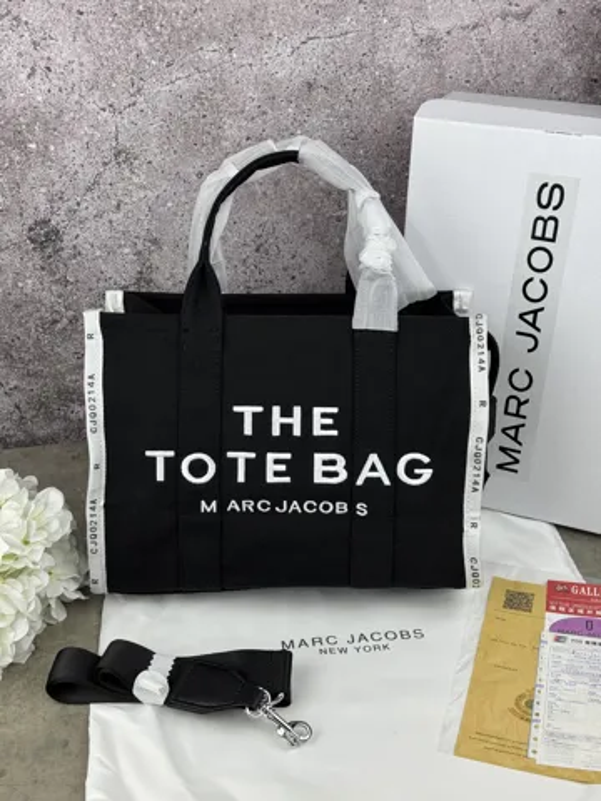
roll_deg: +0.1
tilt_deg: -29.9
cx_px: 300
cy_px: 400
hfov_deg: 30.3
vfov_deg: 39.7
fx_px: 1111
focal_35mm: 48
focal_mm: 6.76
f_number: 1.78
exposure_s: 1/454
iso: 64
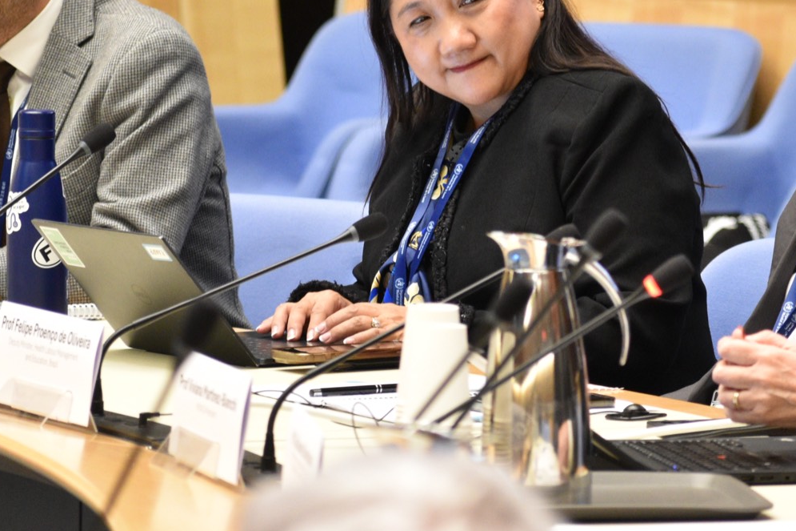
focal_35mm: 392
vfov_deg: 3.5
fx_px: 8666
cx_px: 507
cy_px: 47
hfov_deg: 5.3
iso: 2000
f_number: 4.8
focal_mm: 130
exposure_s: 1/40
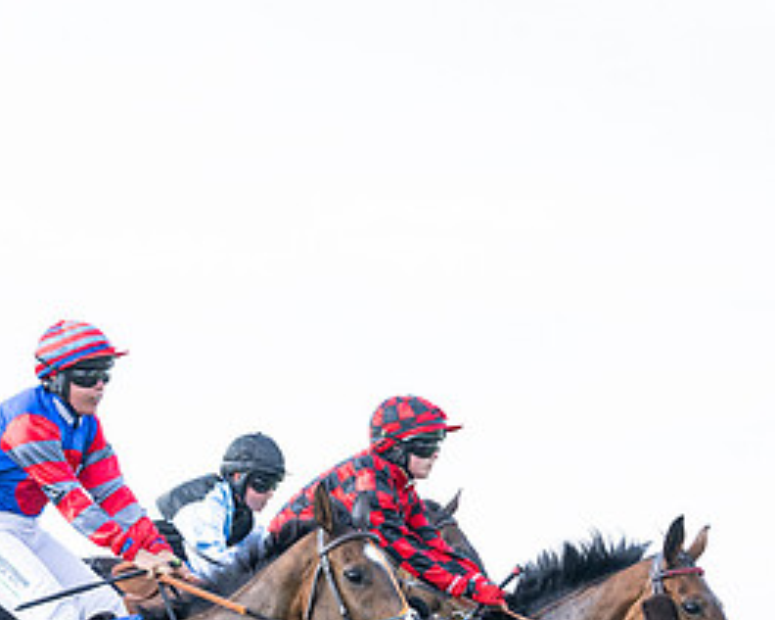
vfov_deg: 9.1
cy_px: 632
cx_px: -76
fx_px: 3852
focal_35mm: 168
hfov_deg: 11.3
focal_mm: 70
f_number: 4
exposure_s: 1/2500
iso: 1000
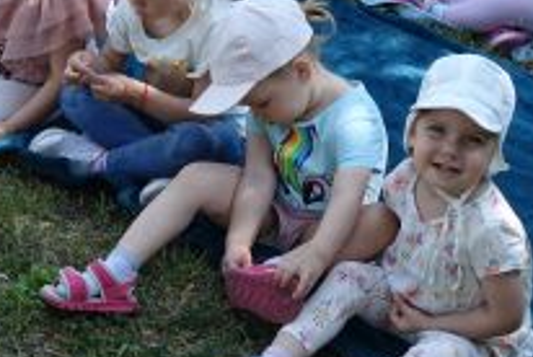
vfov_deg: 14.7
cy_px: 74
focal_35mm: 93
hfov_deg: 21.8
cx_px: 168
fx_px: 1379
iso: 125
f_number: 4
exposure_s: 1/250
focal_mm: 11.13
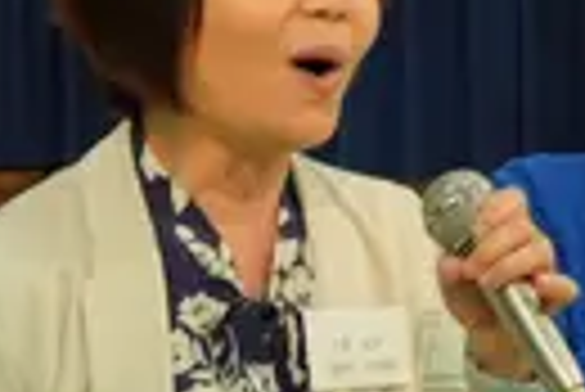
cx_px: 828
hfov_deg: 15.1
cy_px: 128
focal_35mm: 127
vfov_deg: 10.8
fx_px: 2066
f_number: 5.6
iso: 640
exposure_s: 1/40
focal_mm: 22
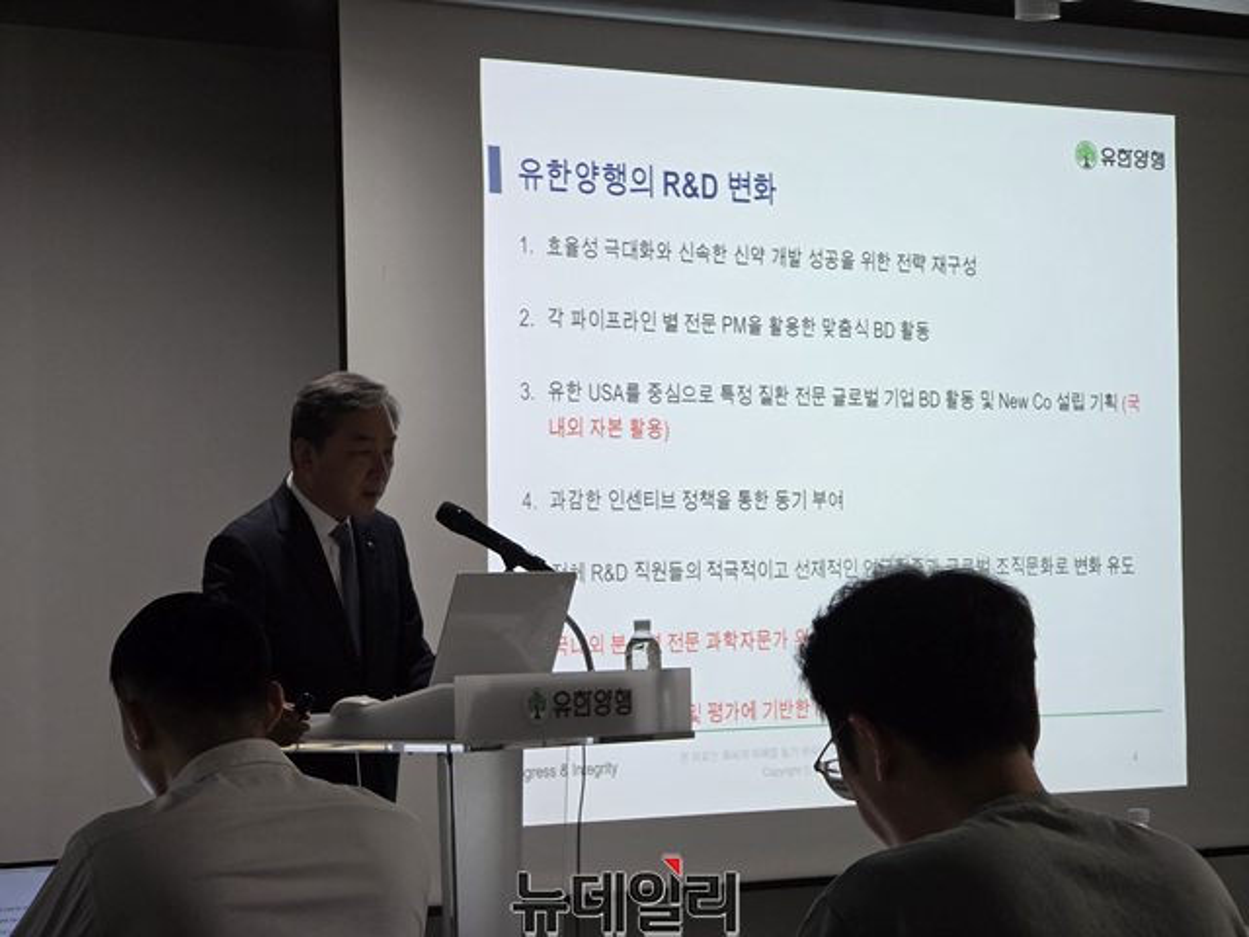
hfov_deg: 17.1
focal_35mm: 115
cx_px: 624
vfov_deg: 12.9
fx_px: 4149
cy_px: 468
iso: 400
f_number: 3.4
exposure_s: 1/120
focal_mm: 18.6
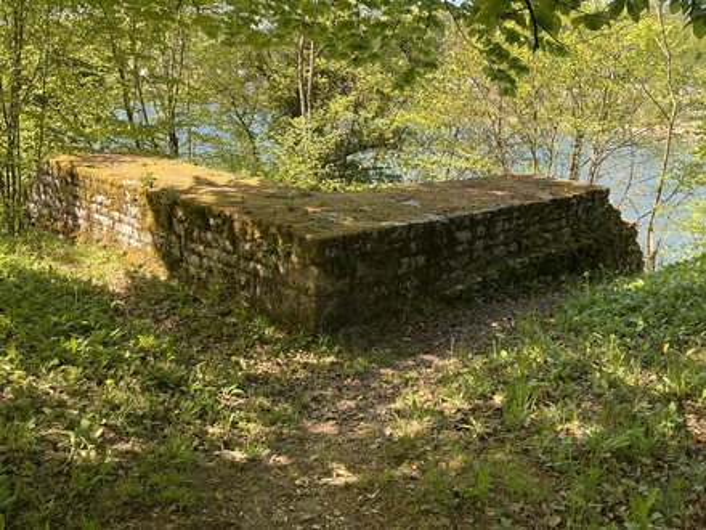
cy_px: 265
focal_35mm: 28
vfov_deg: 49.7
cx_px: 353
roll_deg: -2.3
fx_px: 571
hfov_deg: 63.4
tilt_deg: -15.3
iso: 20
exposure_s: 1/185
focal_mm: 3
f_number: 1.8
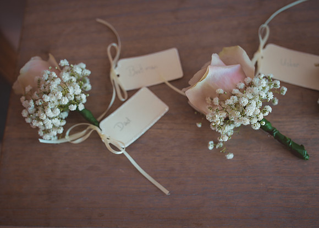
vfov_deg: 34.4
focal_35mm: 41
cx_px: 130
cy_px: 126
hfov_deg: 46.7
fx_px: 367
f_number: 3.2
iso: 160
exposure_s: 1/160
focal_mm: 35
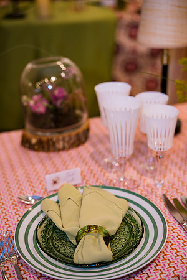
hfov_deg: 24.6
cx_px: 94
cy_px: 140
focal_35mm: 55
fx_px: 429
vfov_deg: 36.2
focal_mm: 55
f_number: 2.2
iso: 200
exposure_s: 1/125
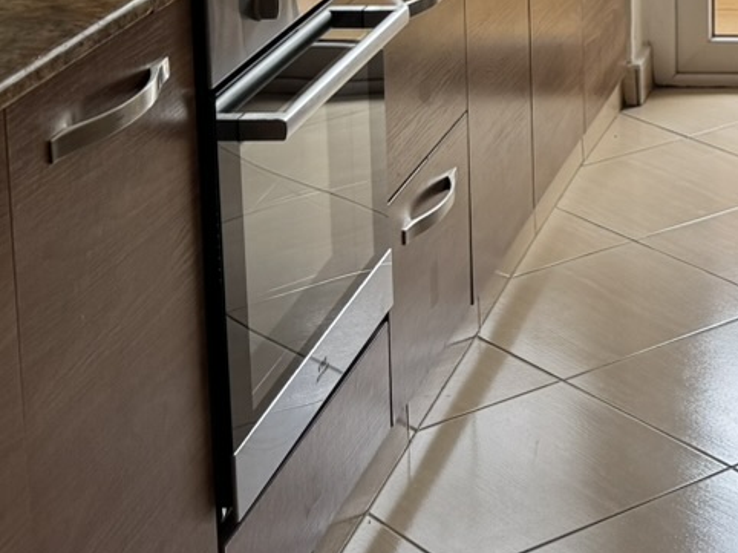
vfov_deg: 13.8
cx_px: 1090
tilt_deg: -8.1
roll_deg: -0.9
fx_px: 2174
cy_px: -224
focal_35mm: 102
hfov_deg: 17.4
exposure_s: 1/121
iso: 64
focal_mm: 6.76
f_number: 1.78
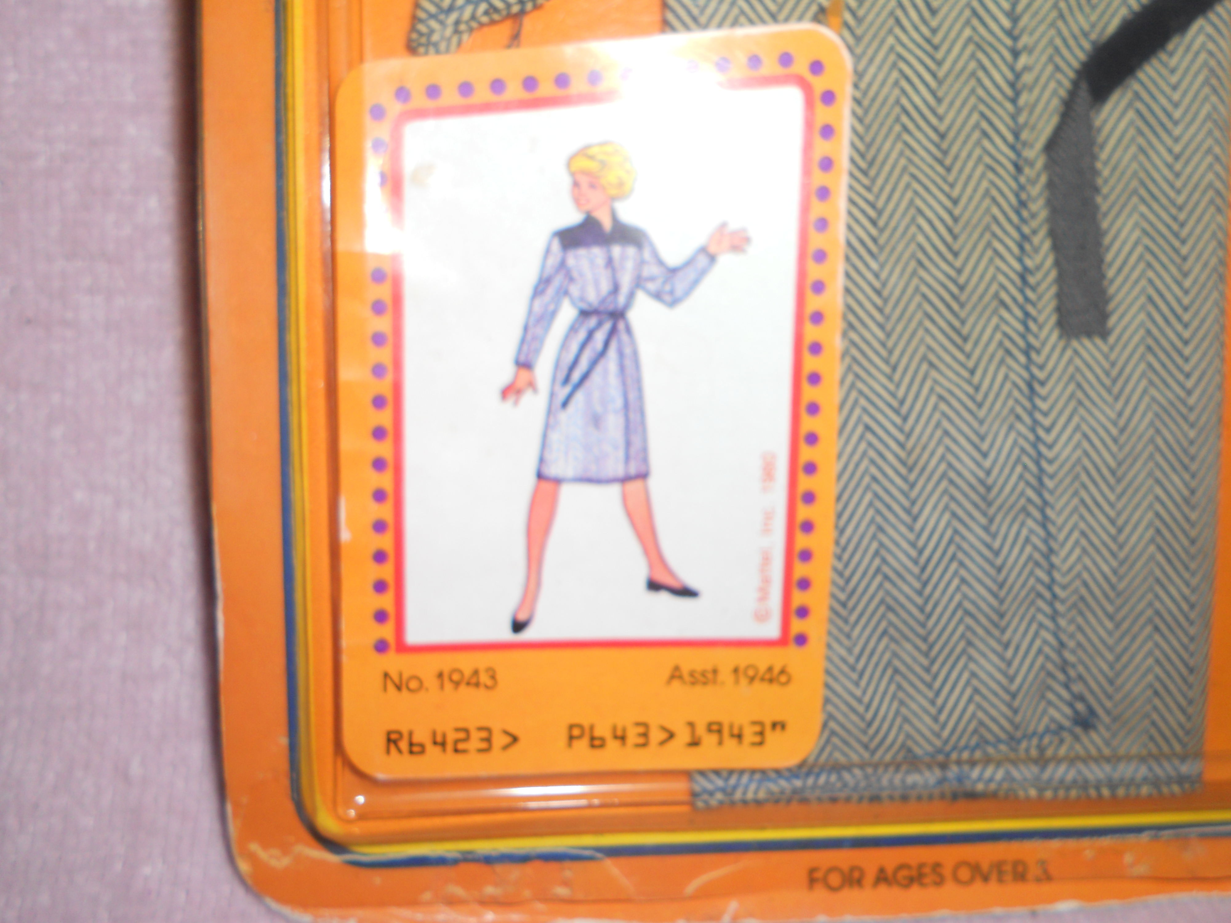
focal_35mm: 32
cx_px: 616
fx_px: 1138
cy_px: 462
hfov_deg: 56.8
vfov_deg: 44.2
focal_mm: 5.8
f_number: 8.8
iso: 80
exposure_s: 1/25
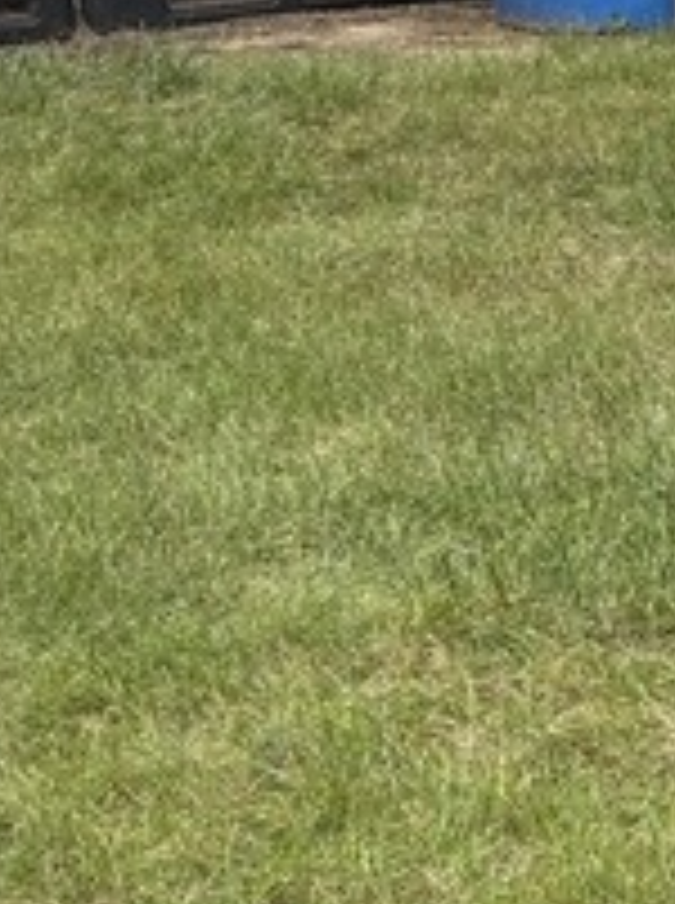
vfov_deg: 14.0
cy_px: 90
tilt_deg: -10.4
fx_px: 3652
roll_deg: +0.8
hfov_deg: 10.5
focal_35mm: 140
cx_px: 670
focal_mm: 5.96
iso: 50
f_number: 1.6
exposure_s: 1/2075
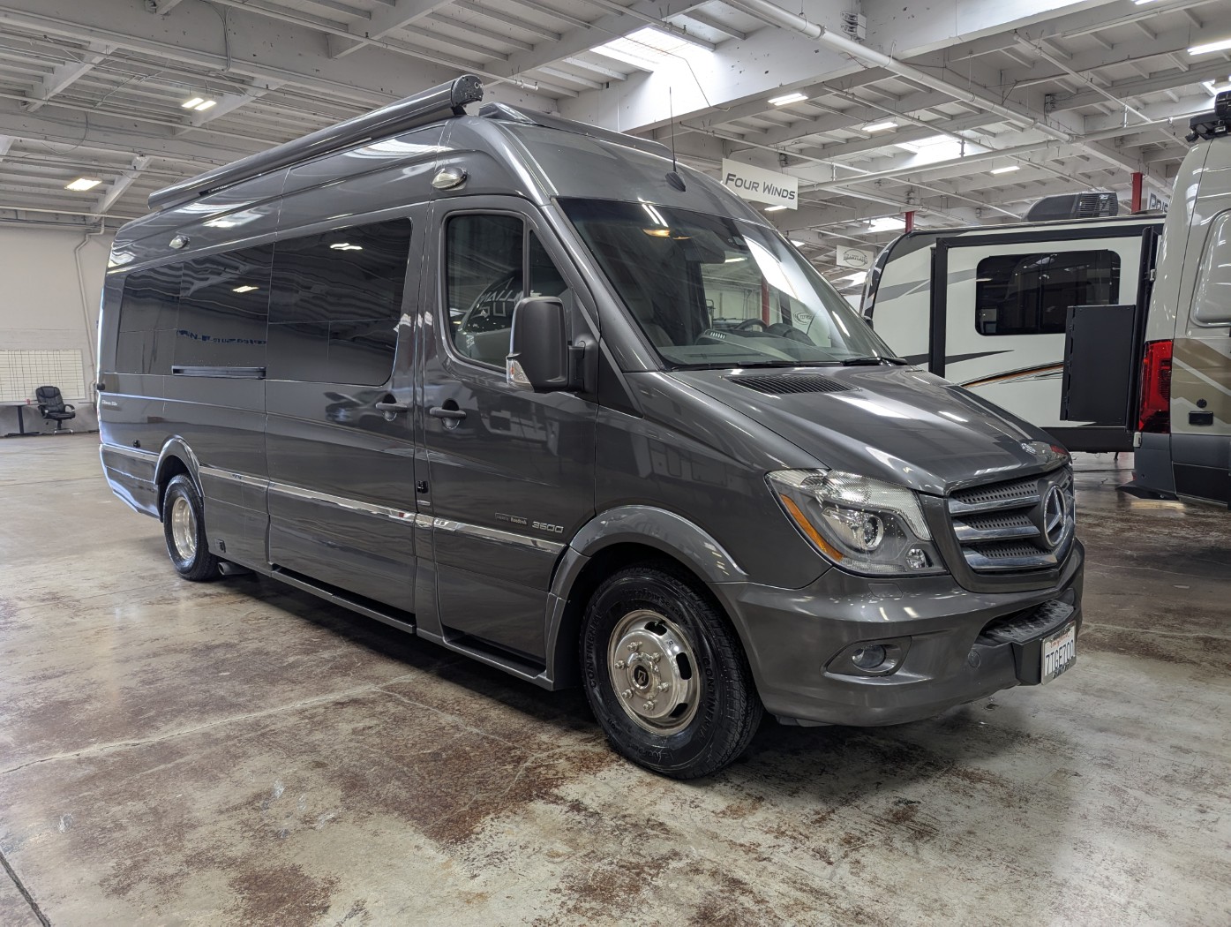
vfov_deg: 56.9
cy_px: 464
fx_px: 855
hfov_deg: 71.5
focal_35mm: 24
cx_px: 616
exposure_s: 1/120
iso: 70
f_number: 1.85
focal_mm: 6.81
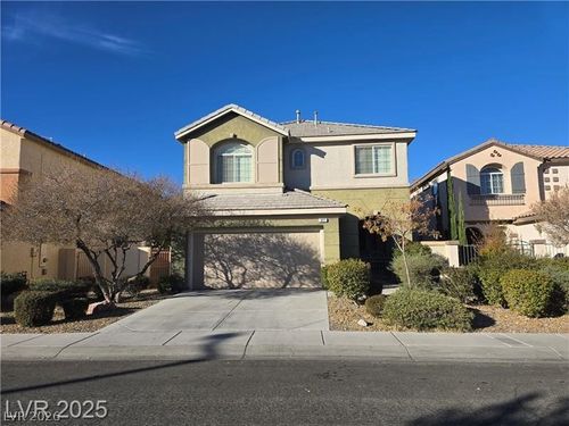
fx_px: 378
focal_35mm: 23
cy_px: 213
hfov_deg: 73.9
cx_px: 284
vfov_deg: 58.9
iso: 12
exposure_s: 1/814
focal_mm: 6.3
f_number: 1.7
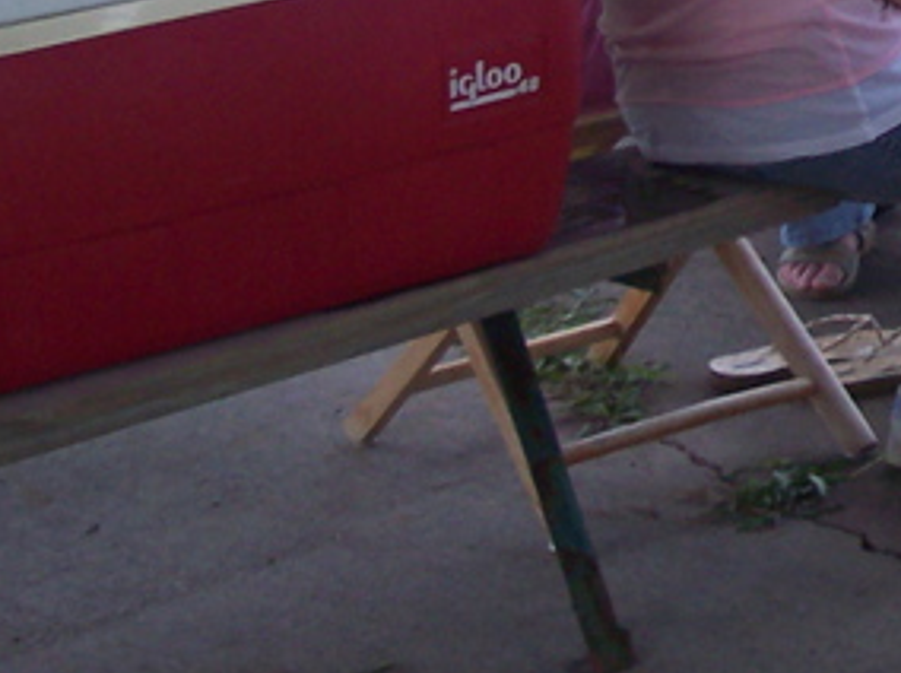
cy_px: -370
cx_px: 1536
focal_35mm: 143
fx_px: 3716
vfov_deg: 10.0
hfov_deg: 12.8
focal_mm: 8
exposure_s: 1/350
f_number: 2.8
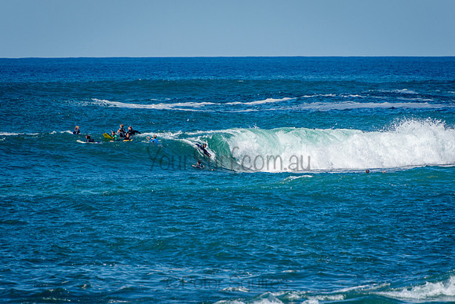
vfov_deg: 2.2
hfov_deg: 3.3
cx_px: 228
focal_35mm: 623
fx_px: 7872
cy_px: 152
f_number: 5.6
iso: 400
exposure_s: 1/2000
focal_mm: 400
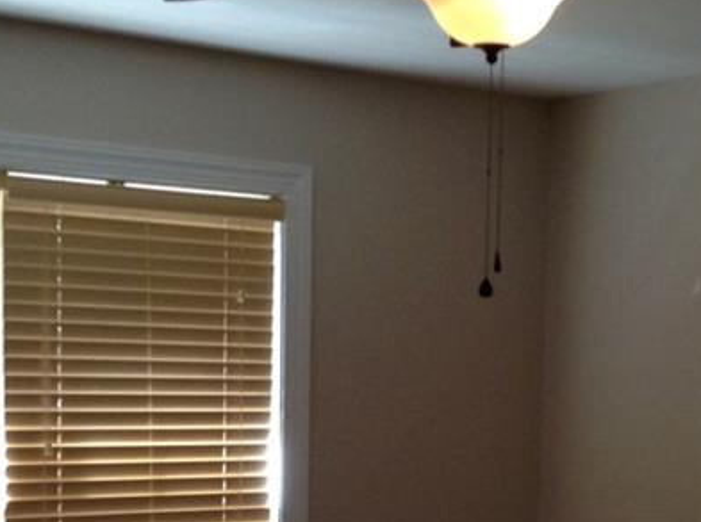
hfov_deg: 22.7
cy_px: 501
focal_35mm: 86
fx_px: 1738
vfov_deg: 16.8
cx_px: 494
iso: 64
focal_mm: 3.3
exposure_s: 1/25
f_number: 2.4
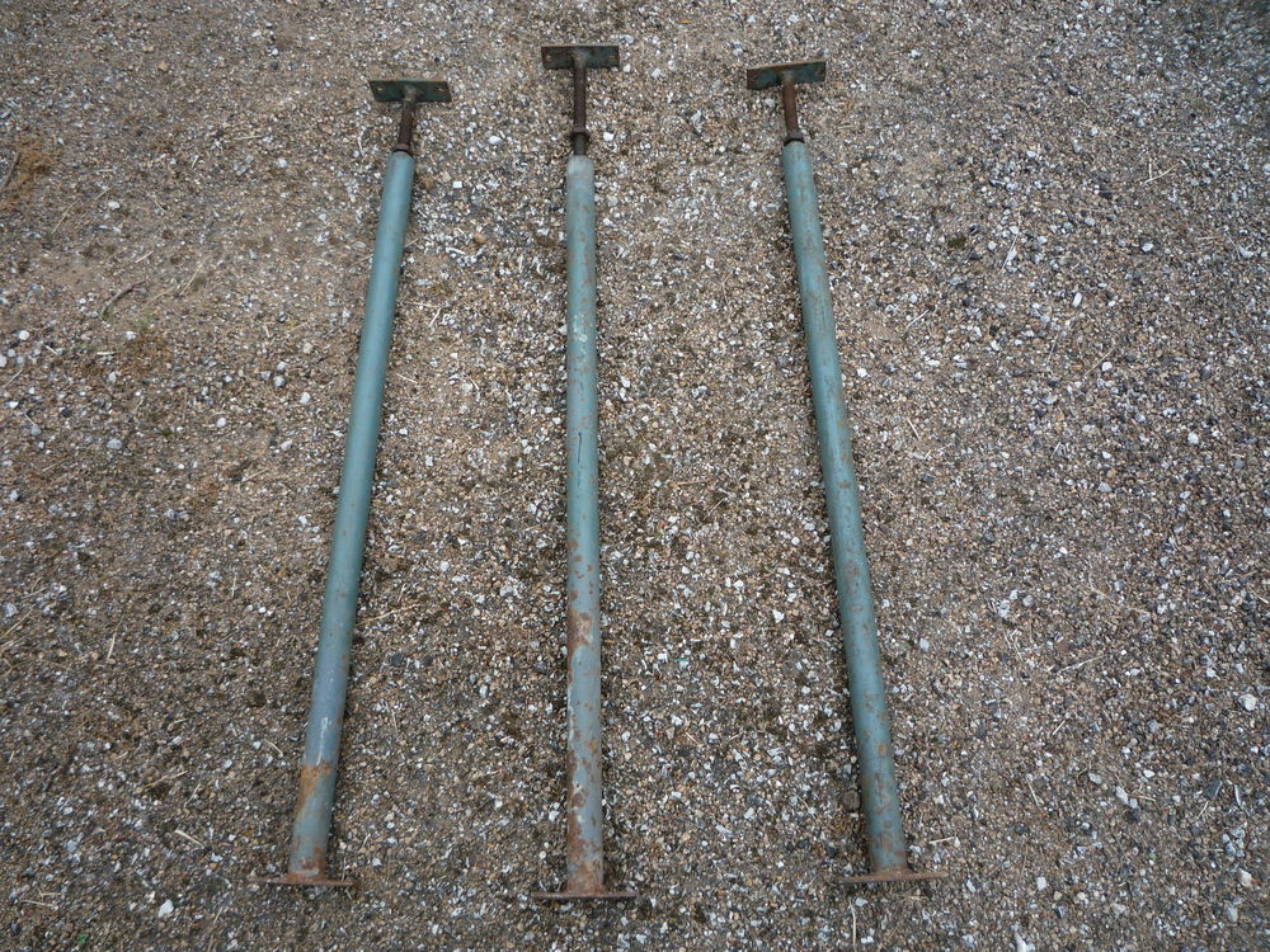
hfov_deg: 60.0
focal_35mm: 30
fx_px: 1101
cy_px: 476
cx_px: 635
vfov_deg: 46.8
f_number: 4
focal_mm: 5.2
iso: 100
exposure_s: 1/200
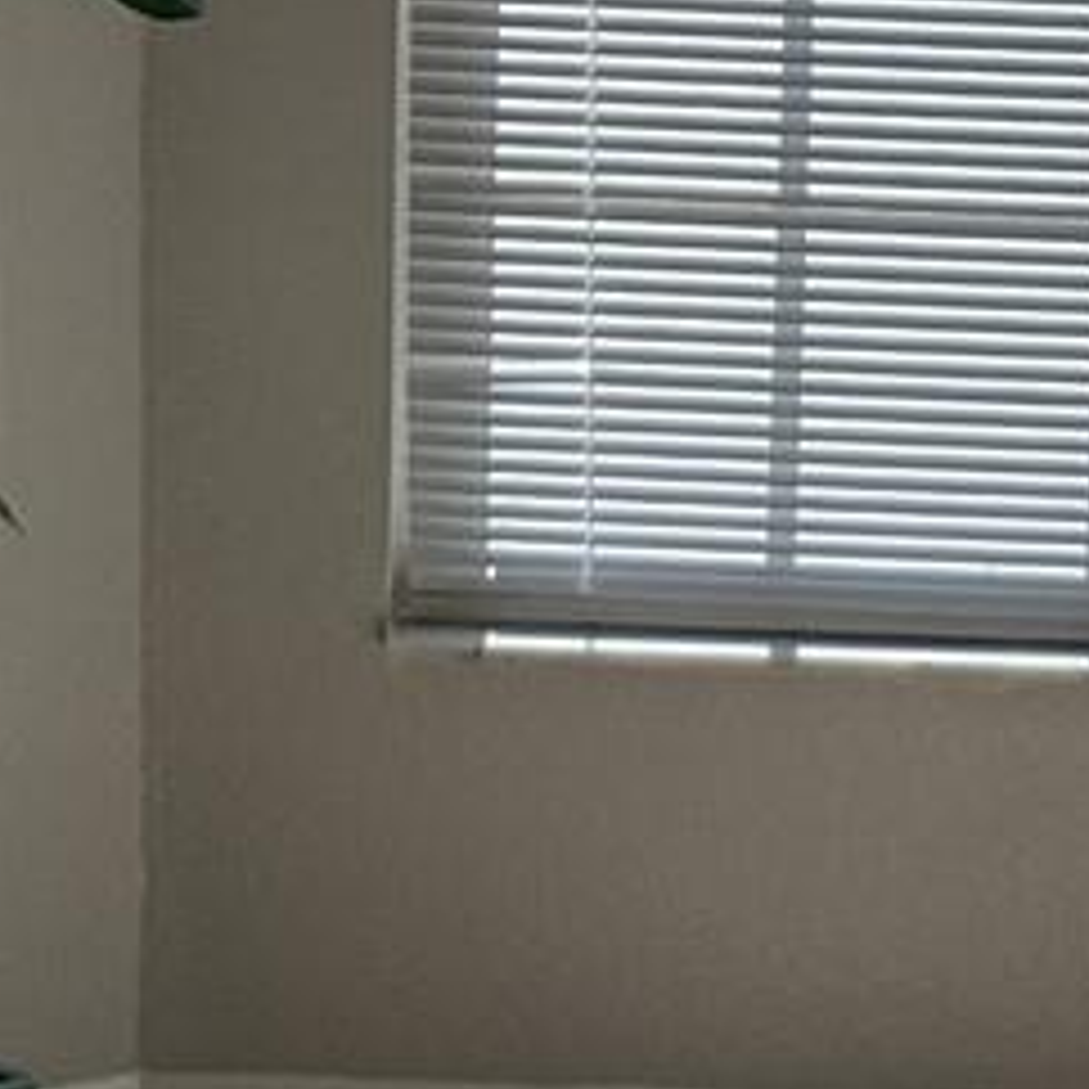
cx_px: 644
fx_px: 6442
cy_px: 153
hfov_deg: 9.7
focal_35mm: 181
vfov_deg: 9.6
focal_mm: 3.3
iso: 25
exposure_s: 1/159
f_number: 2.4
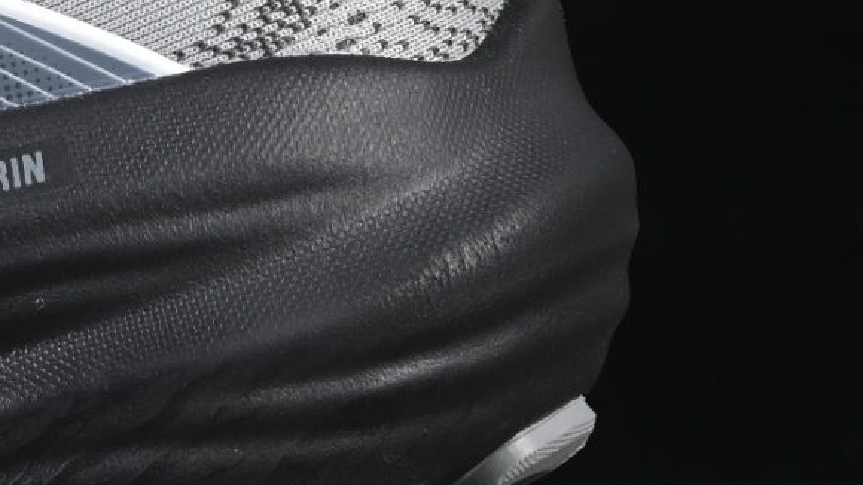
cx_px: -640
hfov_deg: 6.1
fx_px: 7939
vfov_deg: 3.5
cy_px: -224
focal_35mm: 347
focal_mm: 50
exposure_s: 1/60
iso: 160
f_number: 6.3
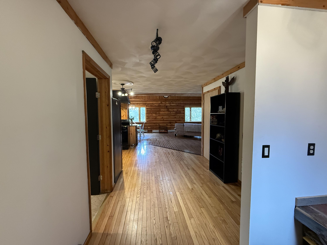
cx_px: 164
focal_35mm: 14
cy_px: 122
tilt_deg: -2.3
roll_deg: +0.7
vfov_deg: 85.7
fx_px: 132
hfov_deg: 102.1
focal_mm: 2.22
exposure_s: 1/60
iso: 640
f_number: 2.2
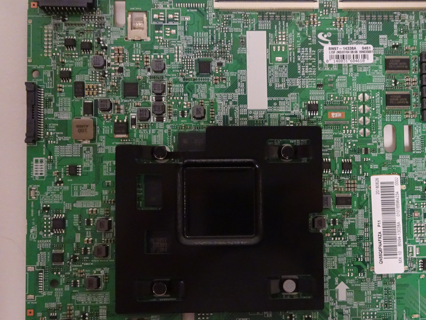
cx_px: 262
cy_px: 200
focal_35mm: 35
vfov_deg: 40.4
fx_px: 431
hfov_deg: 52.2
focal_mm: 4.1
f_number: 3.5
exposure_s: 1/13
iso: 800
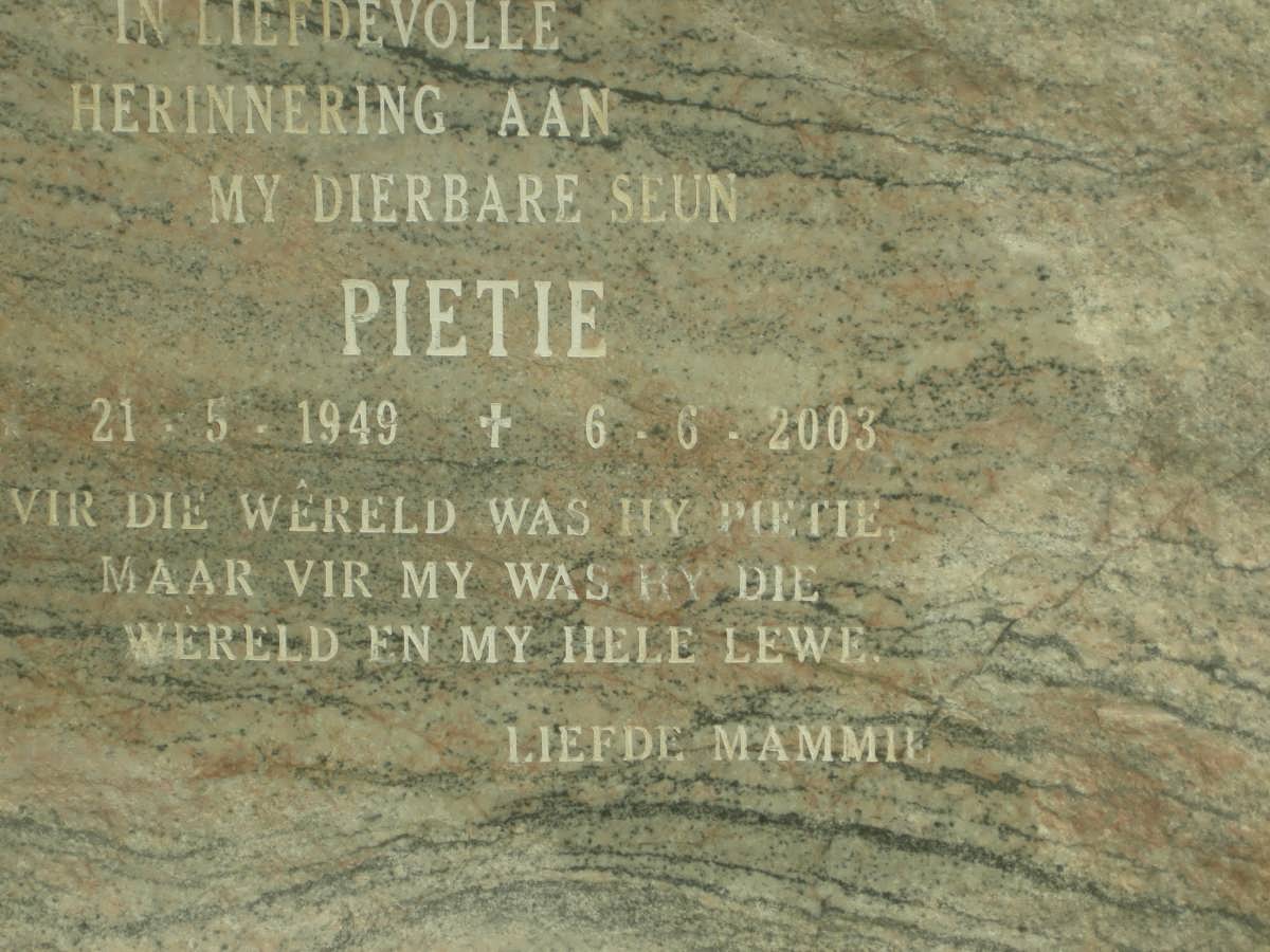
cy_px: 476
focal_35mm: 126
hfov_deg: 15.6
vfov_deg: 11.8
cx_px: 635
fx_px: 4623
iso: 64
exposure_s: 1/104
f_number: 5.3
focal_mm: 26.3
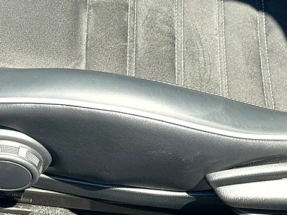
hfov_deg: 26.0
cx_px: 134
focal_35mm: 75
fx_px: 622
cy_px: 149
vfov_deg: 19.6
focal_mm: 6.86
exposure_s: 1/763
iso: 64
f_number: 1.78
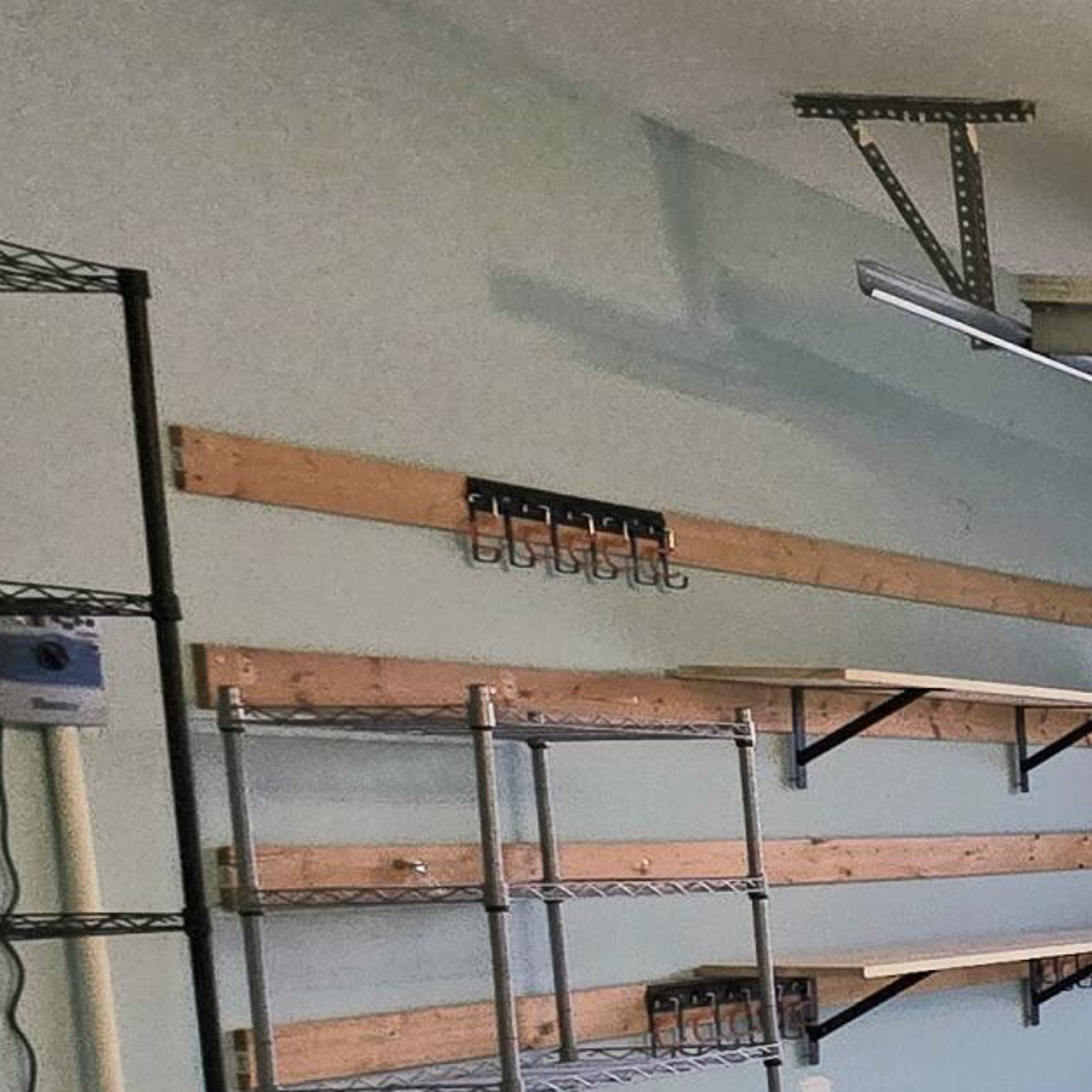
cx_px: 2430
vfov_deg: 29.4
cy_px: 1038
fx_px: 1963
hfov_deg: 16.8
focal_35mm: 55
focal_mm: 2.2
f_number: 2.2
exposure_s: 1/60.2
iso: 160
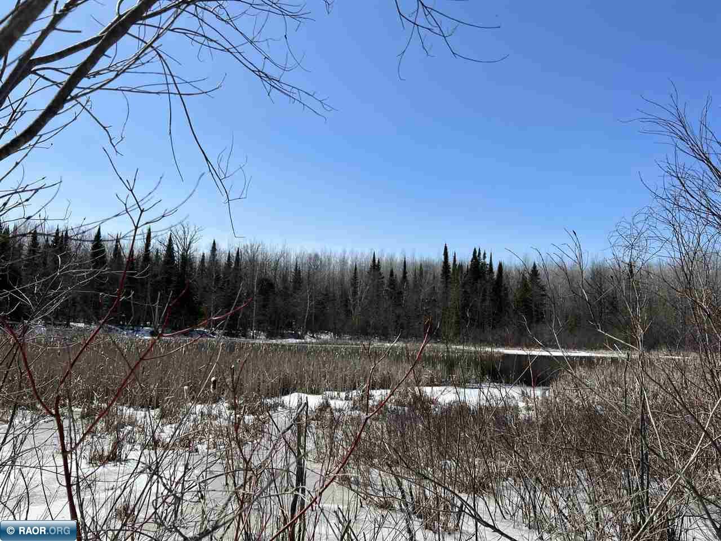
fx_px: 542
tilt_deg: +5.8
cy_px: 270
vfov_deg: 53.1
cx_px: 360
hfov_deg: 67.3
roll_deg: -1.7
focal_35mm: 26
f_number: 1.5
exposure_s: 1/6579
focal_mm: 5.7
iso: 50
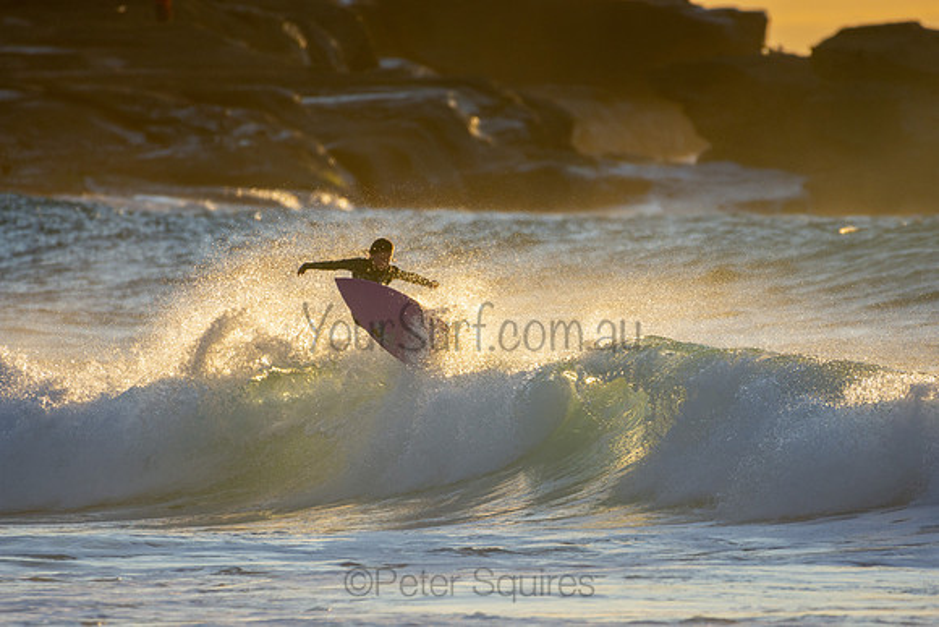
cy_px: 314
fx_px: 19566
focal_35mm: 750
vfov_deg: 1.8
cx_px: 470
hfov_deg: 2.7
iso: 220
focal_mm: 500
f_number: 5.6
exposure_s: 1/1250
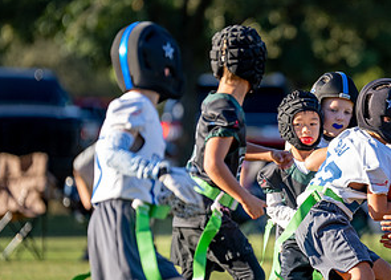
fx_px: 4577
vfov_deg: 3.5
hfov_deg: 4.9
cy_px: 133
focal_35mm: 412
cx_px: 345
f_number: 2.8
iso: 160
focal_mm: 200
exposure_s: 1/1000
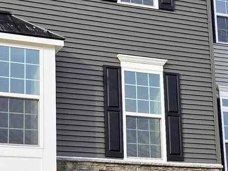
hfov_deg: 27.5
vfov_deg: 21.0
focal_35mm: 70
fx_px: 461
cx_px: 69
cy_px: 104
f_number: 1.8
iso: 25
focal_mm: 5.4
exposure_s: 1/1145
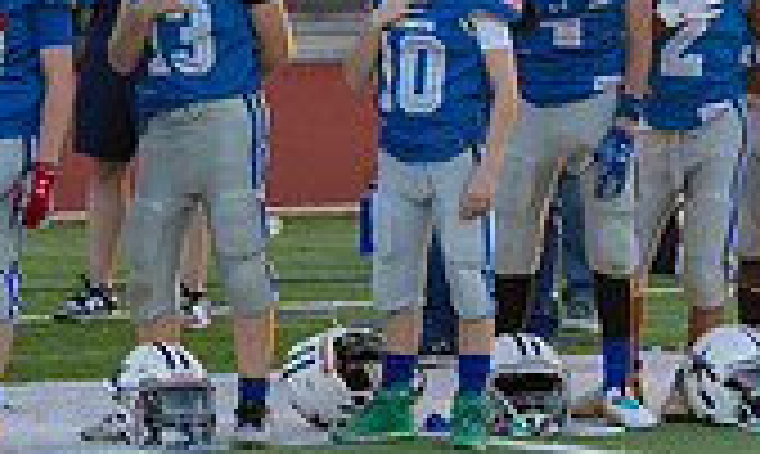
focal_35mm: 281
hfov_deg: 7.5
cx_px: 114
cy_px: 63
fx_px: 5750
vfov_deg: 4.5
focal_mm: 70
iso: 320
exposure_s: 1/640
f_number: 2.8
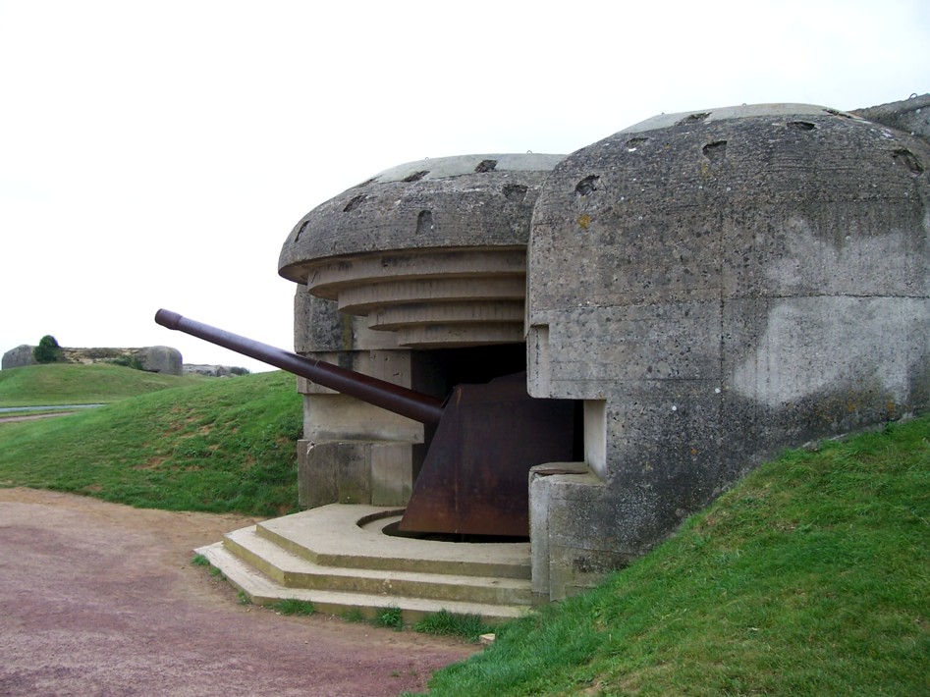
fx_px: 913
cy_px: 348
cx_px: 465
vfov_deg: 41.8
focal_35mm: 34
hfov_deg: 54.0
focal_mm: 5.6
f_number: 2.7
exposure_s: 1/250
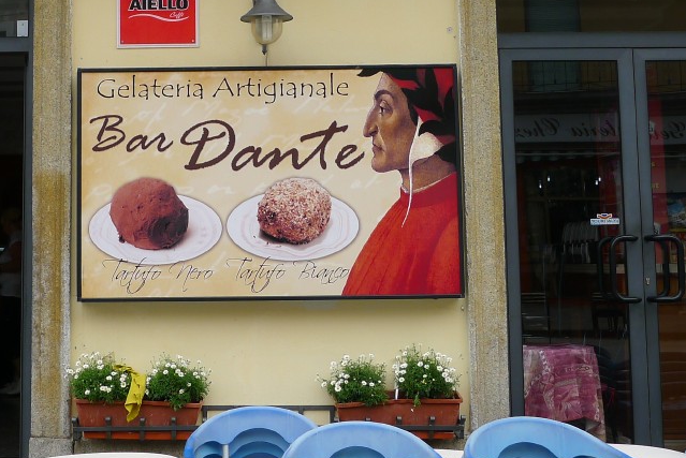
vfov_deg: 22.5
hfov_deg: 33.0
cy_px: 127
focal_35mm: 60
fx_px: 1144
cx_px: 212
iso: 80
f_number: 2.8
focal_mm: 6.8
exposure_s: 1/500
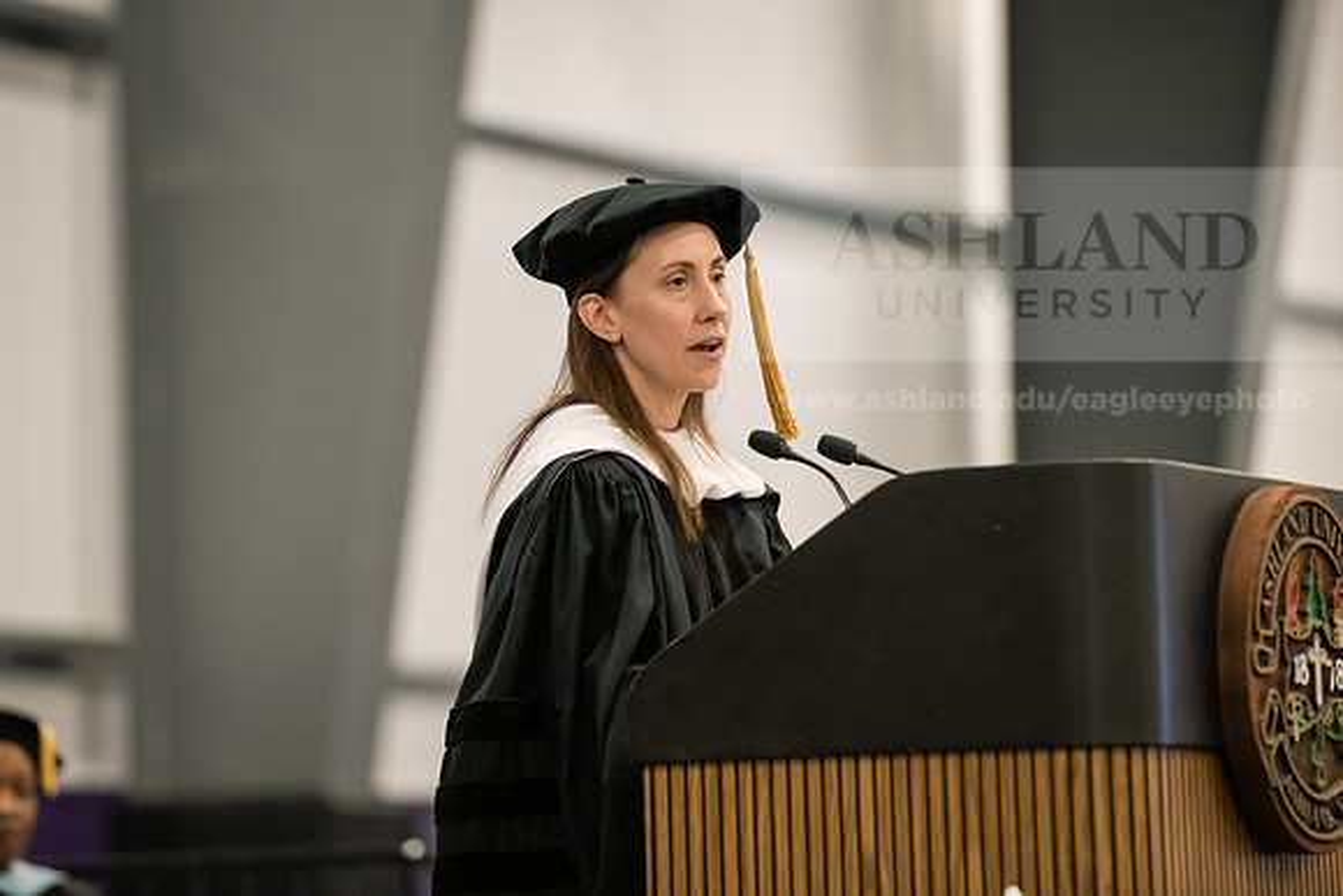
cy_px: 448
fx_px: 7463
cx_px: 672
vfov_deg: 6.9
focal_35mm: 200
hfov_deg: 10.3
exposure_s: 1/200
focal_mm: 200
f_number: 3.5
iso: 3200
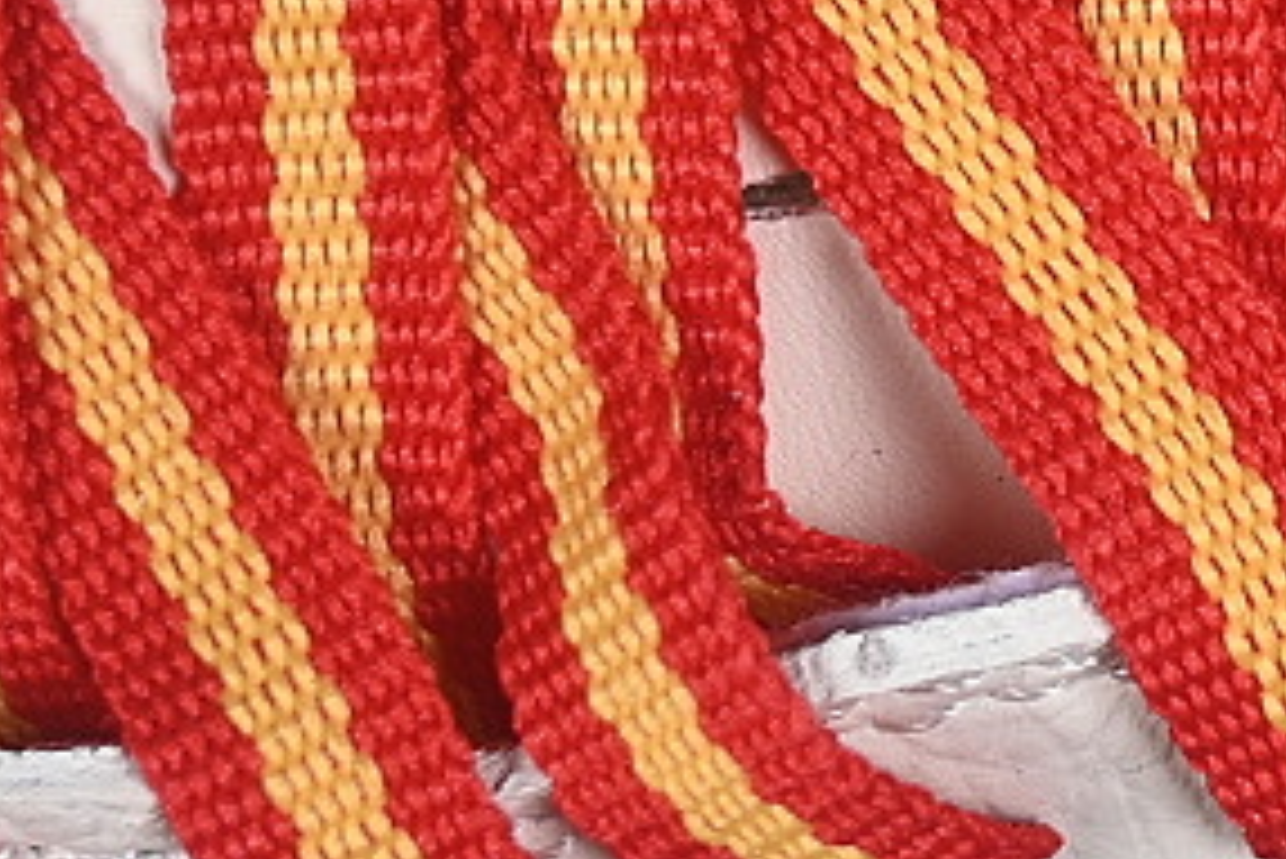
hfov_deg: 7.1
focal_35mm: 283
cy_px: -580
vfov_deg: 4.8
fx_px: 10114
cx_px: 2181
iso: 160
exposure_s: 1/80
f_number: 7.1
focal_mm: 50
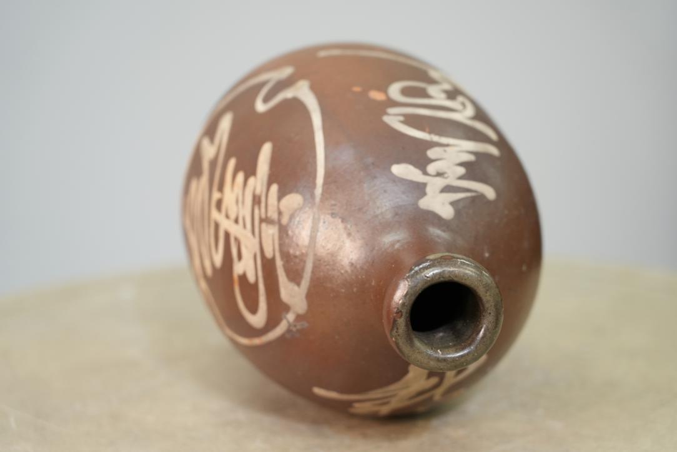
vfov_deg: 13.2
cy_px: 226
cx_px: 338
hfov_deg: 19.6
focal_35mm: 104
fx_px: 1956
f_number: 4
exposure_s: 1/125
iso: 1600
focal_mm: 104
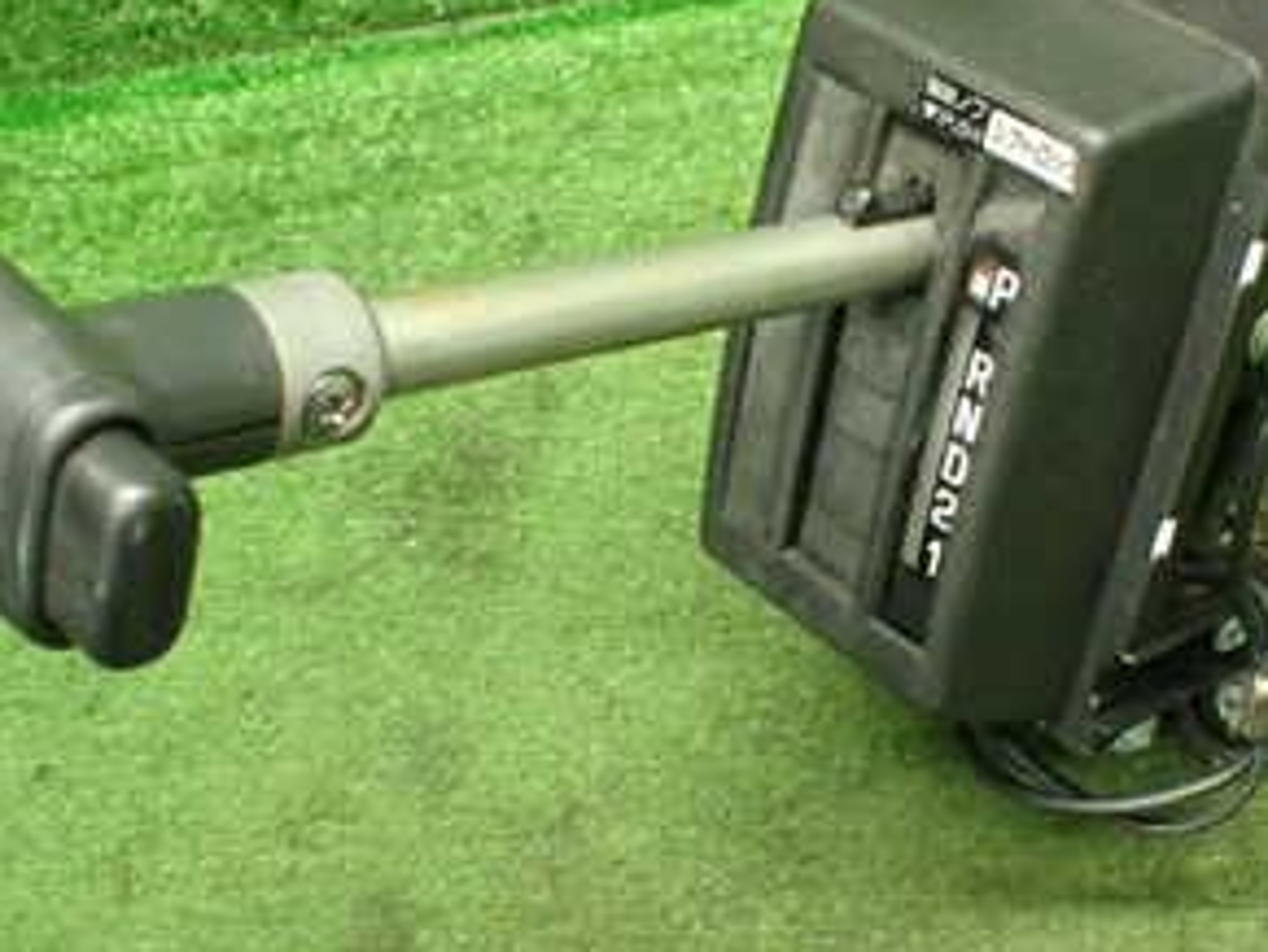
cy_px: 445
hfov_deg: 31.1
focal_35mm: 62
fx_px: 2273
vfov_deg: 23.7
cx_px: 748
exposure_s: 1/60
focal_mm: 5.4
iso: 800
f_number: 2.3
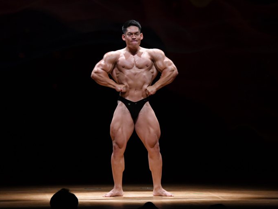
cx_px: 135
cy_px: 104
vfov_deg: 6.1
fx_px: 1968
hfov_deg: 8.1
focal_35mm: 245
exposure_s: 1/400
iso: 3200
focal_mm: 150
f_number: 5.6
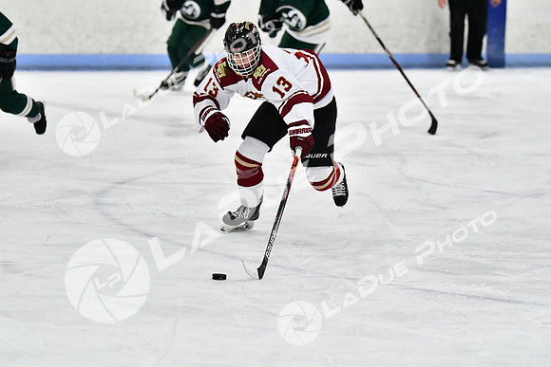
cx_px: 276
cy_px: 184
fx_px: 2870
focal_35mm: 188
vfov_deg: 7.3
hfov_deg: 11.0
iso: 8000
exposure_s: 1/1250
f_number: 2.8
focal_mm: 125
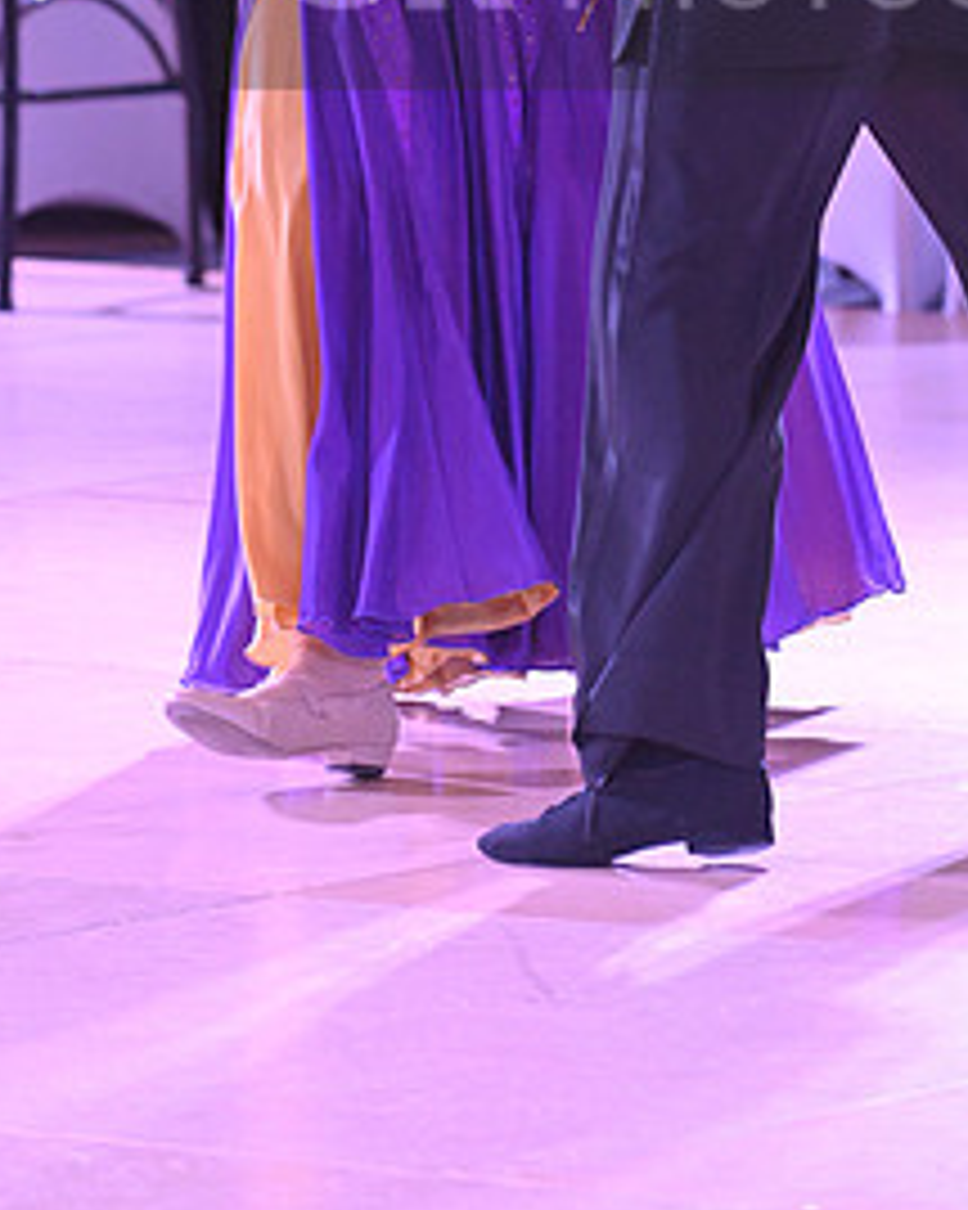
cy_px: -58
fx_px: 13437
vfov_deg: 5.1
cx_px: 835
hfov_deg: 4.1
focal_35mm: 375
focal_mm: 185
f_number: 4.5
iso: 5000
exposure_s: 1/400
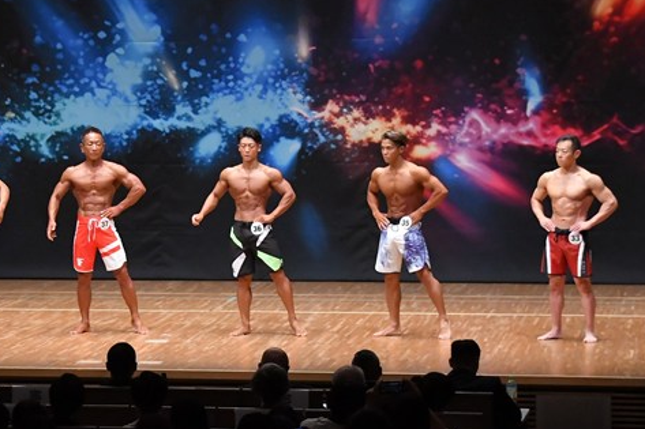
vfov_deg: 8.6
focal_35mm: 159
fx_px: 2848
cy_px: 233
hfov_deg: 12.9
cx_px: 160
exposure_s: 1/400
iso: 6400
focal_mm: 65
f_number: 5.6
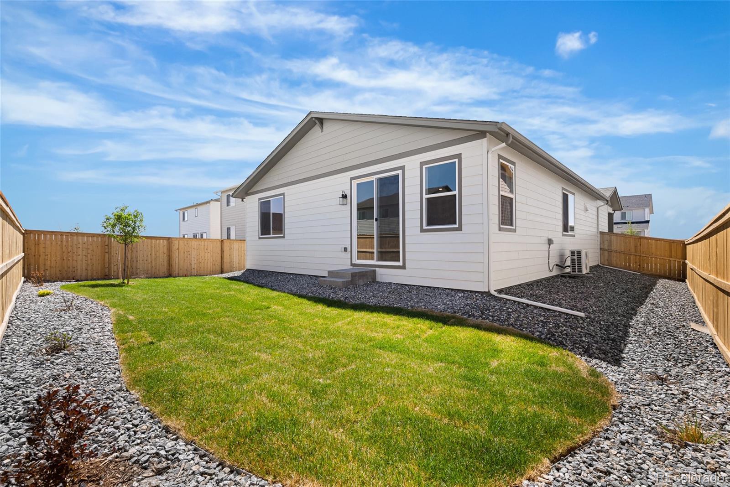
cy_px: 244
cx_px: 365
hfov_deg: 96.7
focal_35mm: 16
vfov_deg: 73.8
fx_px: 325
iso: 200
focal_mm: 16
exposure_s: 1/80
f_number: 8
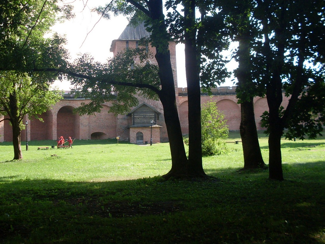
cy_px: 101
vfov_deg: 29.6
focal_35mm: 49
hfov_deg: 38.7
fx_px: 460
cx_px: 124
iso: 80
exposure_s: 1/350
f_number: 2.8
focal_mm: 6.3
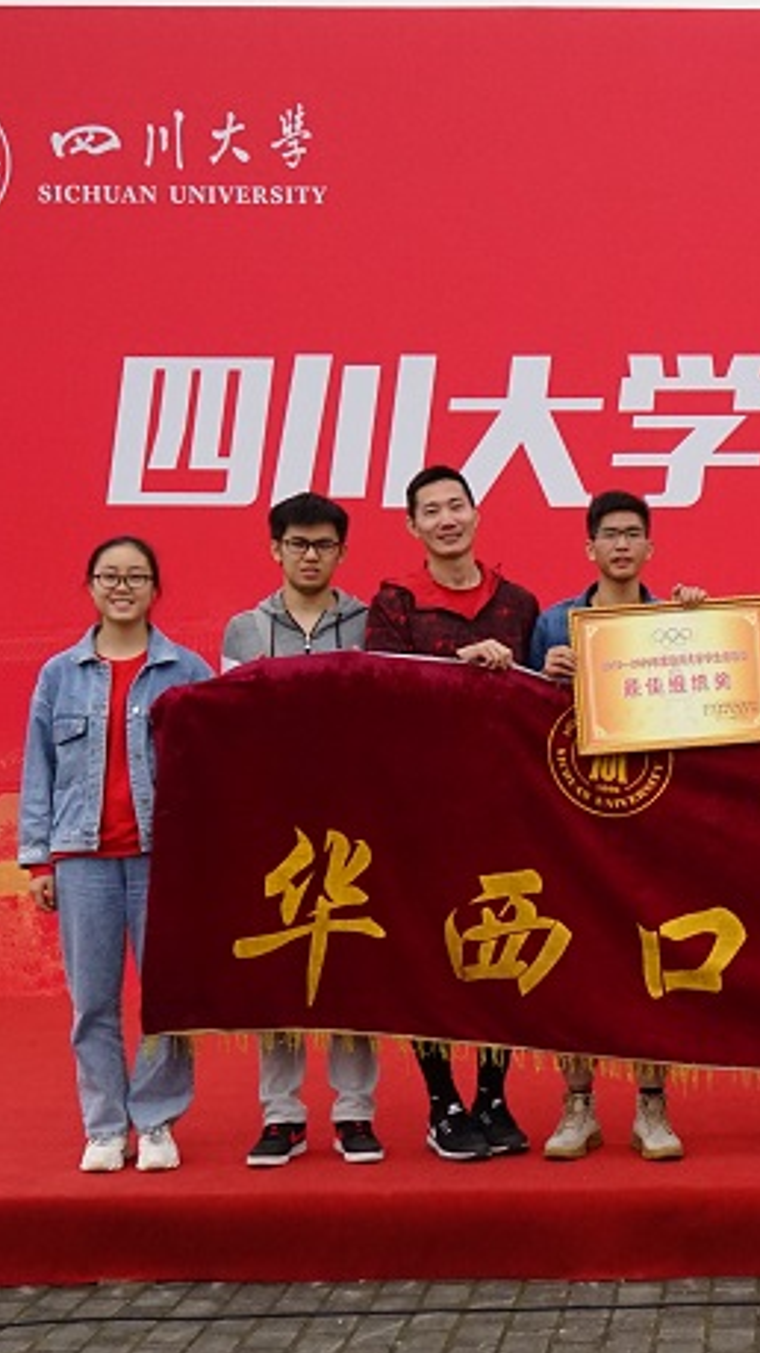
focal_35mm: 67
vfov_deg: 31.4
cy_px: 684
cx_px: 907
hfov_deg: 17.2
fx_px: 2402
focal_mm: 28
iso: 2500
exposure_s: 1/4000
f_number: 5.6
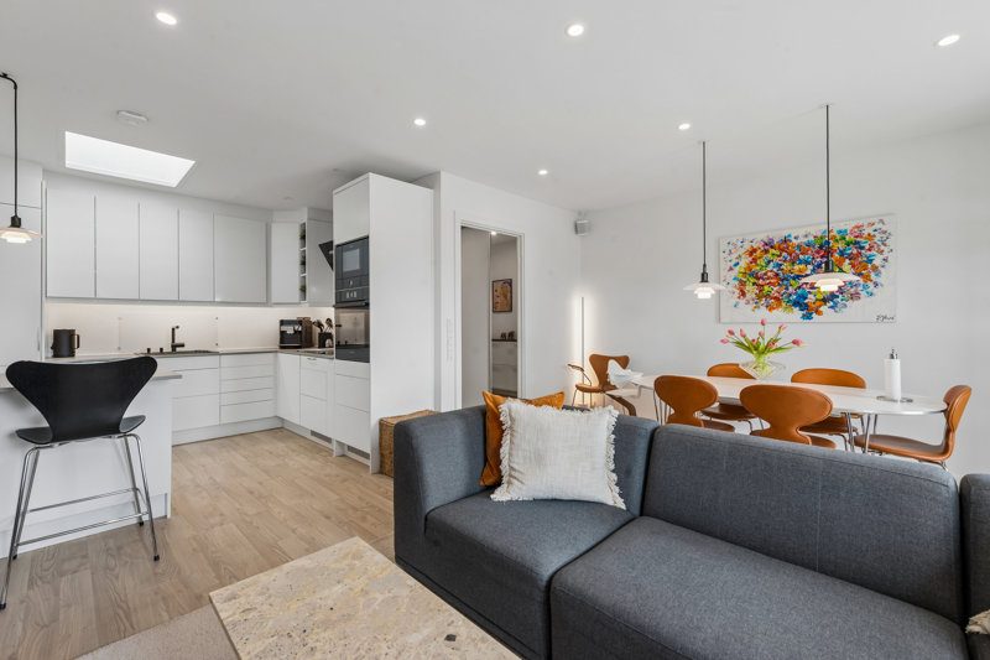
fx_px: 412
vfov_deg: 77.3
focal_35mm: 15
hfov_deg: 100.4
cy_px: 330
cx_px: 495
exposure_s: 1/10
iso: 200
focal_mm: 15
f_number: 10
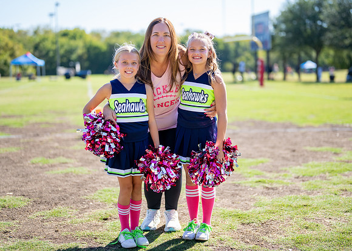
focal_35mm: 59
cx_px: 186
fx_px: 593
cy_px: 113
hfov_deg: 33.1
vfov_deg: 23.9
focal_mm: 50
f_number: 1.2
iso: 250
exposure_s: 1/8000
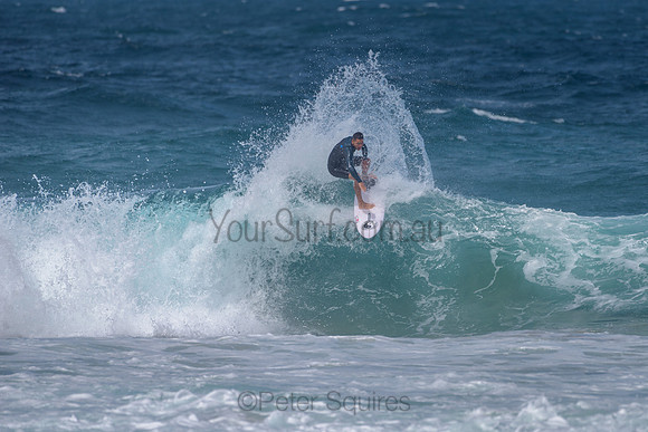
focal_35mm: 613
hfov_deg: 3.4
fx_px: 11042
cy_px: 232
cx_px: 397
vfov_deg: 2.2
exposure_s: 1/2000
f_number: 5.6
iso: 80
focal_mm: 500
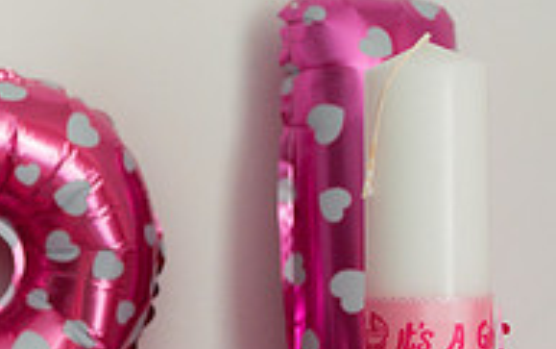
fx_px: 1623
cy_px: 278
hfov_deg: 18.0
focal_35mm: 107
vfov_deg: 12.2
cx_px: -190
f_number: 3.5
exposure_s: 1/200
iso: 1250
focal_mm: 35
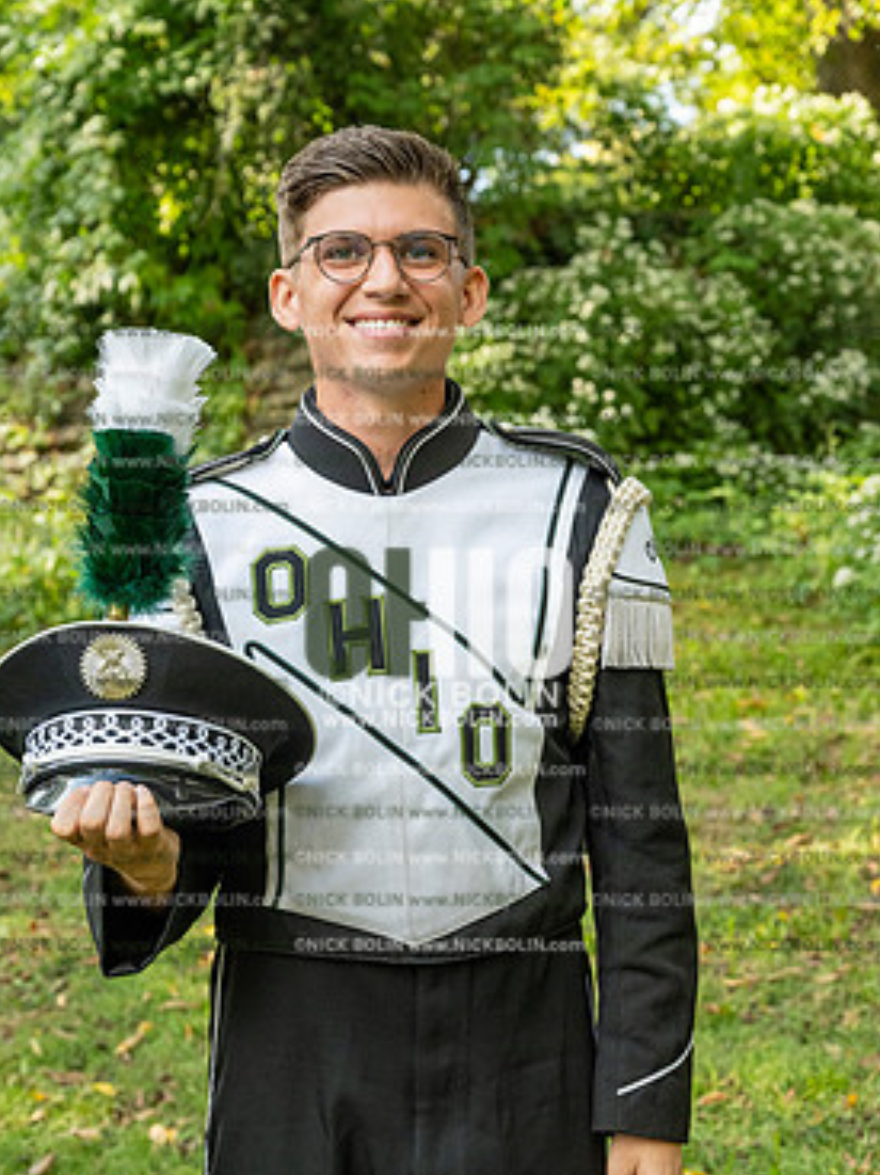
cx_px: 438
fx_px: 2238
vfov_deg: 29.4
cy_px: 637
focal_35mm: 66
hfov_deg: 22.2
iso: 1000
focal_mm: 56
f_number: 5.6
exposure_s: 1/640
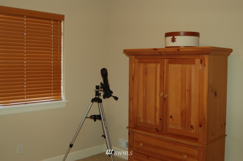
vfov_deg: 33.3
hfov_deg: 48.5
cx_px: 120
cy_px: 72
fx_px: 270
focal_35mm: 40
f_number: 4
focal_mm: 24
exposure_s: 1/60
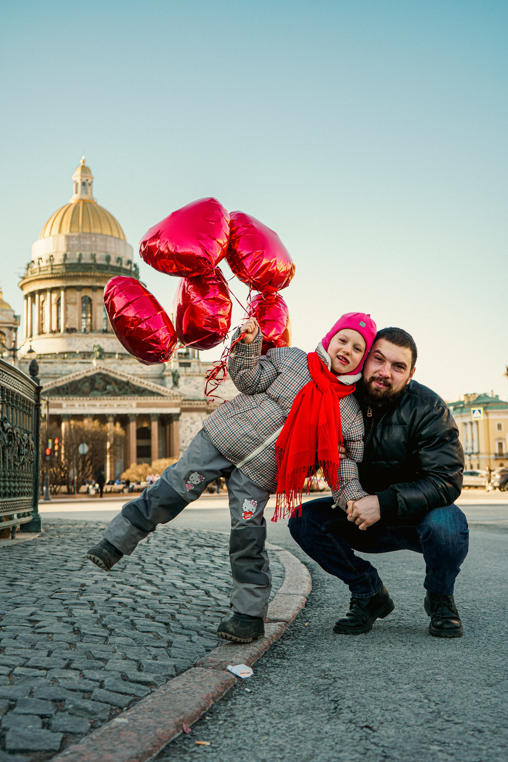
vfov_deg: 48.5
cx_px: 254
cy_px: 381
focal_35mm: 40
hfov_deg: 33.4
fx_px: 847
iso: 125
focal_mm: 40
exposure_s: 1/200
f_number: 4
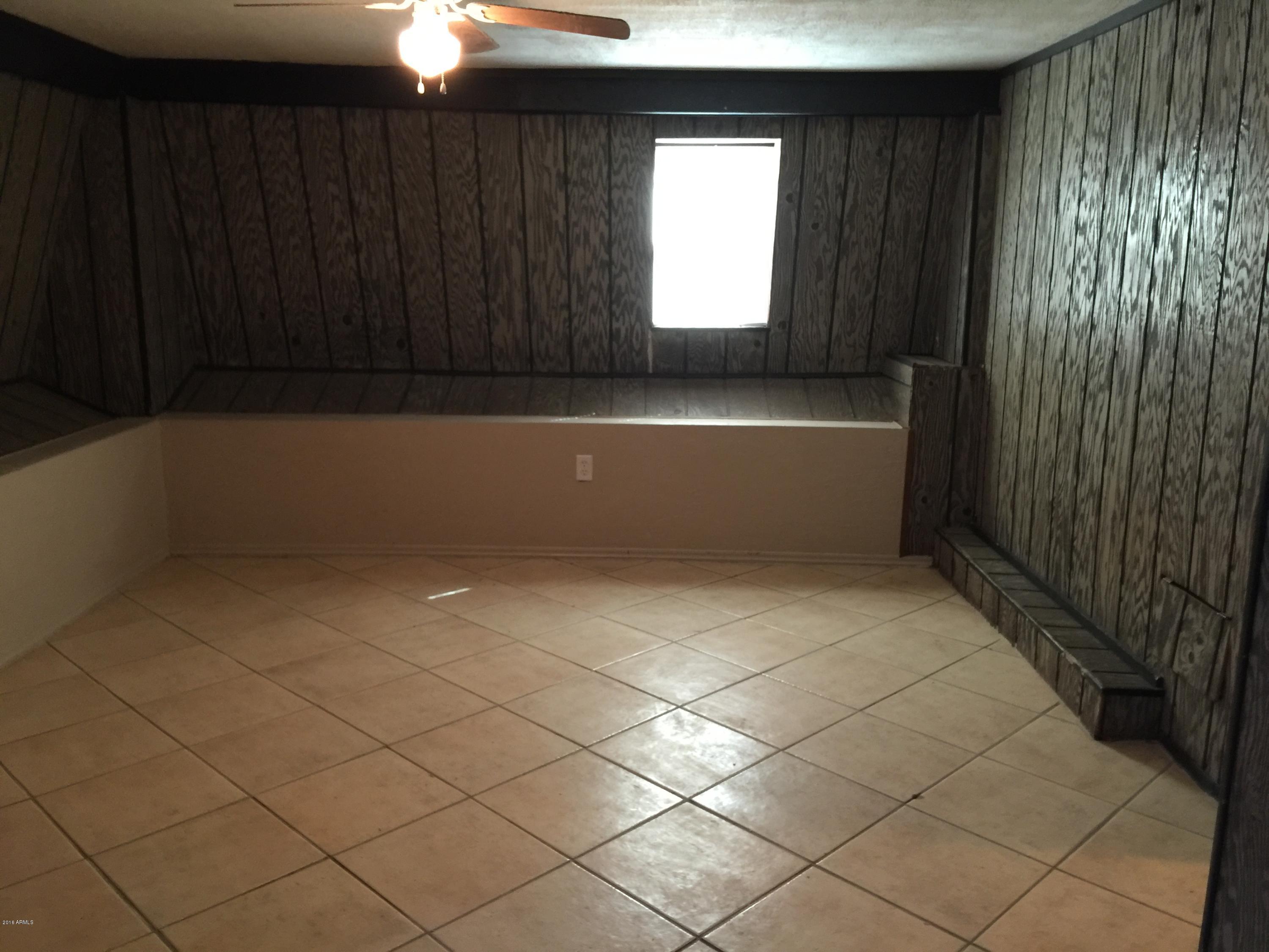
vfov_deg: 48.2
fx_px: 1063
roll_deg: -0.7
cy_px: 476
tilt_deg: -11.8
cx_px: 634
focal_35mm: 29
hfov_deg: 61.7
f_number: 2.2
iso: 100
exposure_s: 1/10
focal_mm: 4.15
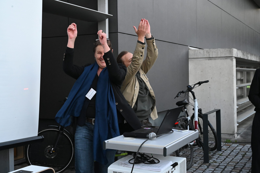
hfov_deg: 40.4
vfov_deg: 27.5
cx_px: 130
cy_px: 86
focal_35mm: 49
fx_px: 354
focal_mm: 49
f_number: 9
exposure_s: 1/500
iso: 10000
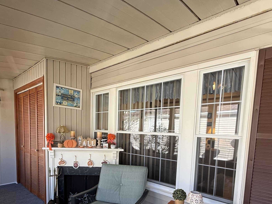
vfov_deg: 58.9
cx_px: 119
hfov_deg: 76.0
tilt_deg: -5.6
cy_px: 145
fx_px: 173
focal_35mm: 22
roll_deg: -1.3
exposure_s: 1/99
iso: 64
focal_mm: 2.22
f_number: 2.2
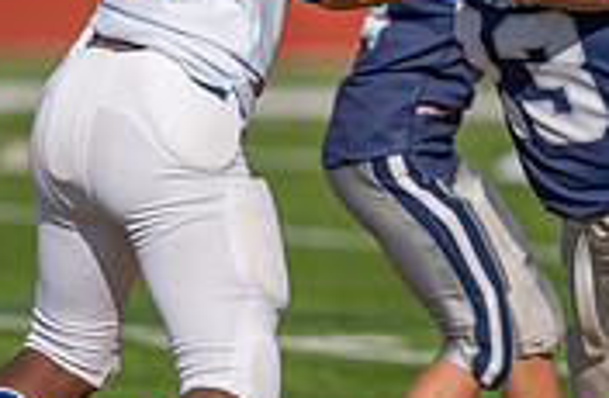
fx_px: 14980
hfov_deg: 2.3
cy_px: 177
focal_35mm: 891
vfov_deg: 1.5
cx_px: 480
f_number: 2.8
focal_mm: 200
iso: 100
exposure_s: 1/3200
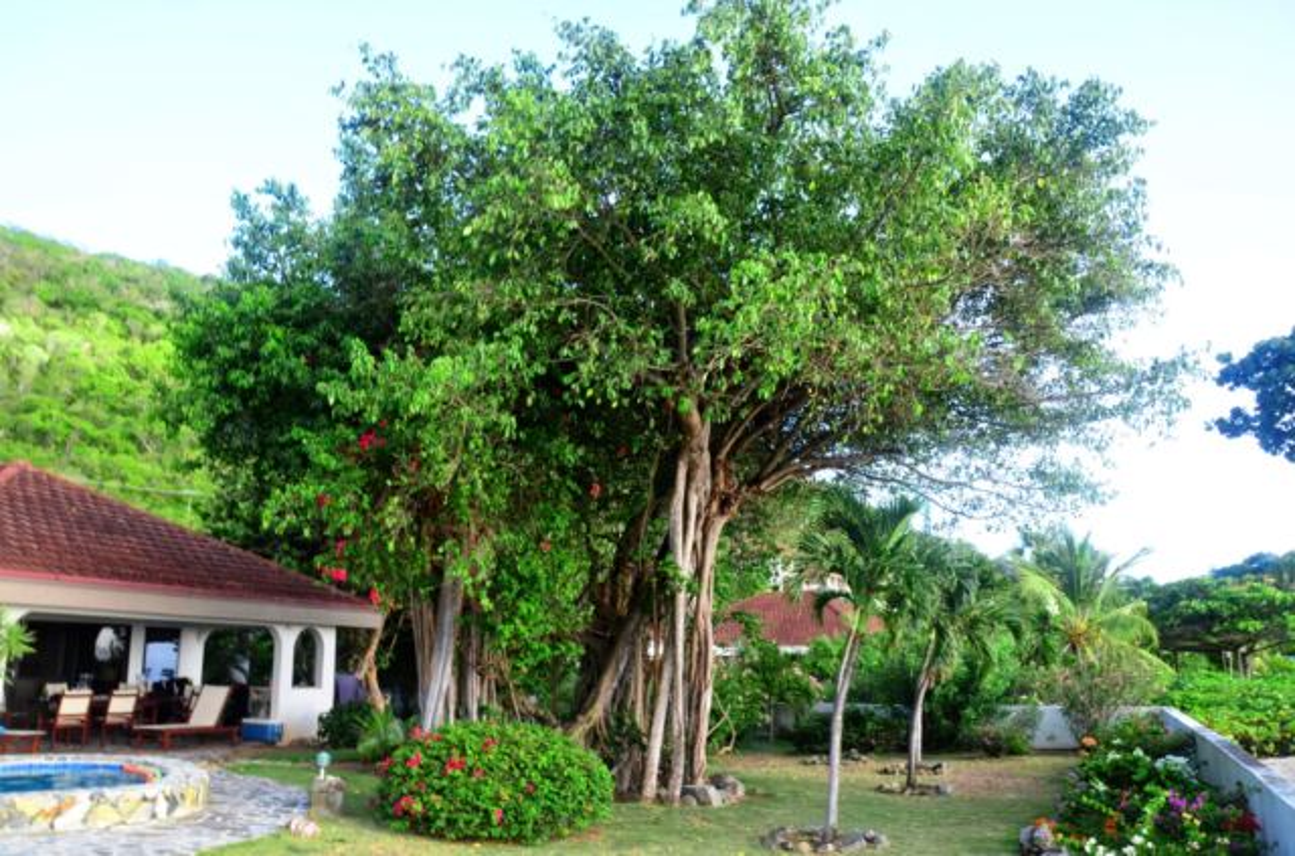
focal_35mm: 27
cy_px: 428
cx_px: 648
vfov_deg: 47.7
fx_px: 969
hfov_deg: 67.5
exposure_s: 1/15
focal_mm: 18
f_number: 18
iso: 200
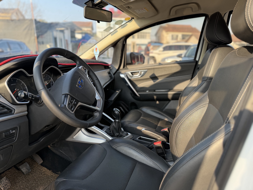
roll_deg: +0.1
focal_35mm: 24
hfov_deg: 71.6
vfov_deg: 56.8
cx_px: 126
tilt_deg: -13.7
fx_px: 175
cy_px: 95
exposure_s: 1/589
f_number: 1.78
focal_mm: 6.76
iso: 100
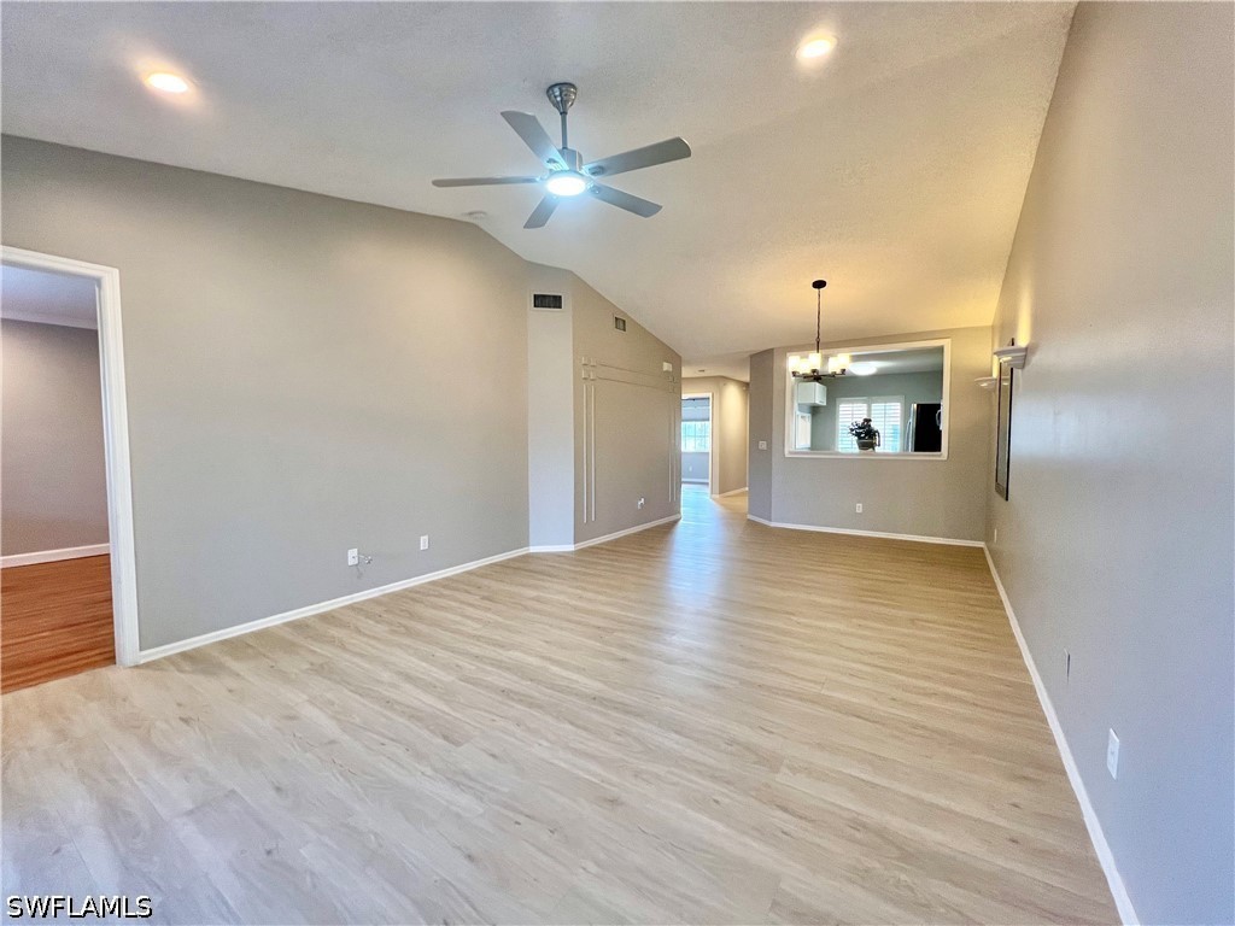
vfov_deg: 89.9
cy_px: 463
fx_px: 464
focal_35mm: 13
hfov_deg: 106.2
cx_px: 618
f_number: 1.8
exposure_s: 1/120
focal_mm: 1.57
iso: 200
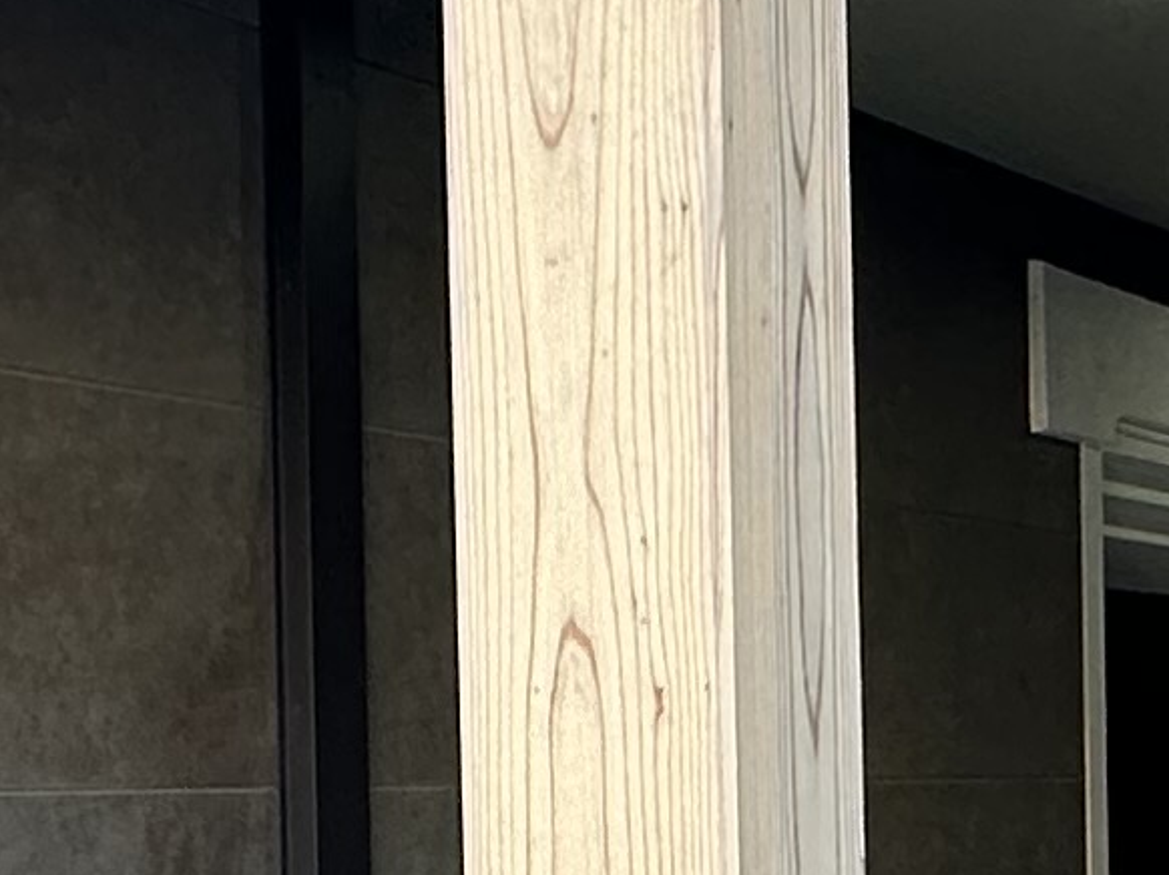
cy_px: 901
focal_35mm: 97
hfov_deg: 20.2
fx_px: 3274
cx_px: 370
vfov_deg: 14.9
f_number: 2.2
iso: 50
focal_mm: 2.22
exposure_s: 1/100
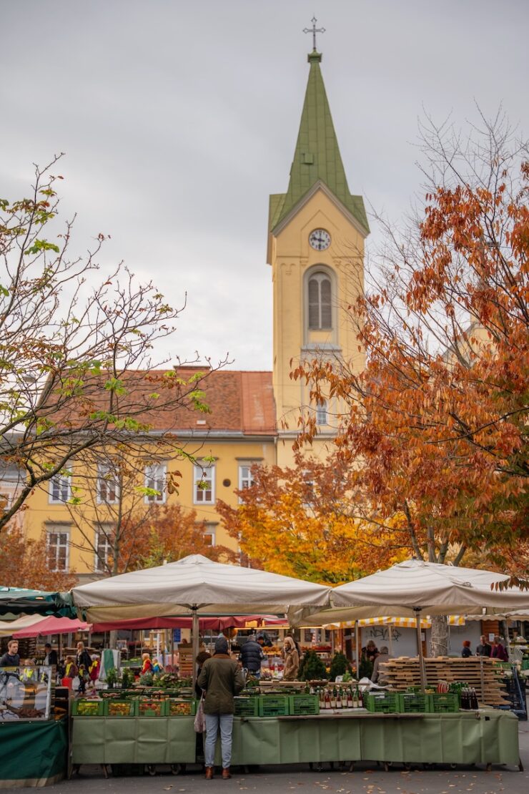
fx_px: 1100
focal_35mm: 50
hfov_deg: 27.0
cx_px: 264
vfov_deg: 39.7
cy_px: 397
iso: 100
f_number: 2.8
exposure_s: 1/800
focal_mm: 49.9
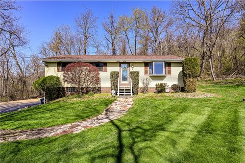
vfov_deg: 68.8
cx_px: 122
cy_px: 82
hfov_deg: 91.6
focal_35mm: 18
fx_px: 119
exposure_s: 1/200
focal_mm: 17.5
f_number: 8
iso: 100
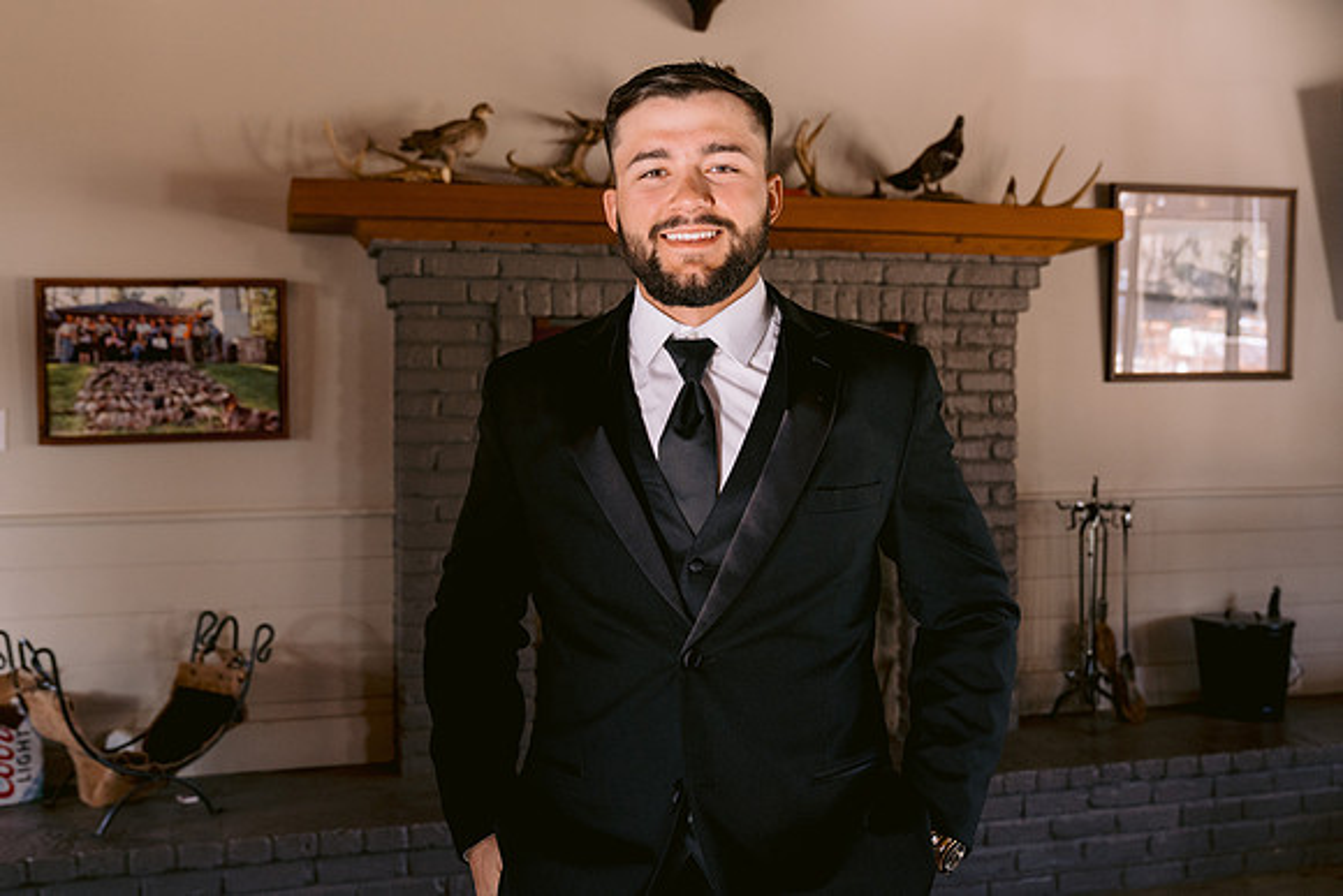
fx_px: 1350
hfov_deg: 52.9
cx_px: 672
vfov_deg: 36.7
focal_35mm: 36
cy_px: 393
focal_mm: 32
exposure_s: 1/50
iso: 800
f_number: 4
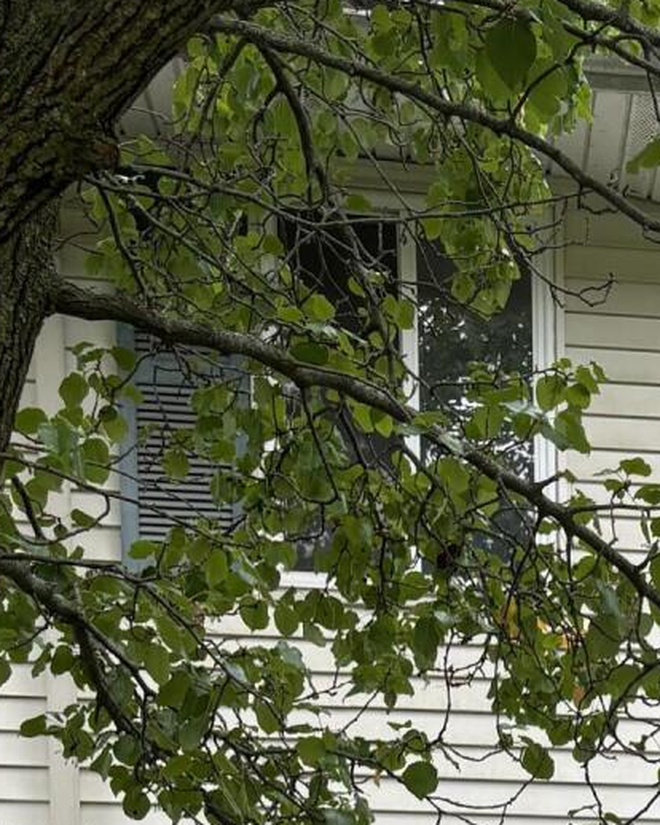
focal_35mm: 98
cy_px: 1381
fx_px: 2394
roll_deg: -0.1
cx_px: 845
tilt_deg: -0.3
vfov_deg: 16.9
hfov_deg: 15.0
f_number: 1.6
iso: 40
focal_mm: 5.96
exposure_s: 1/242
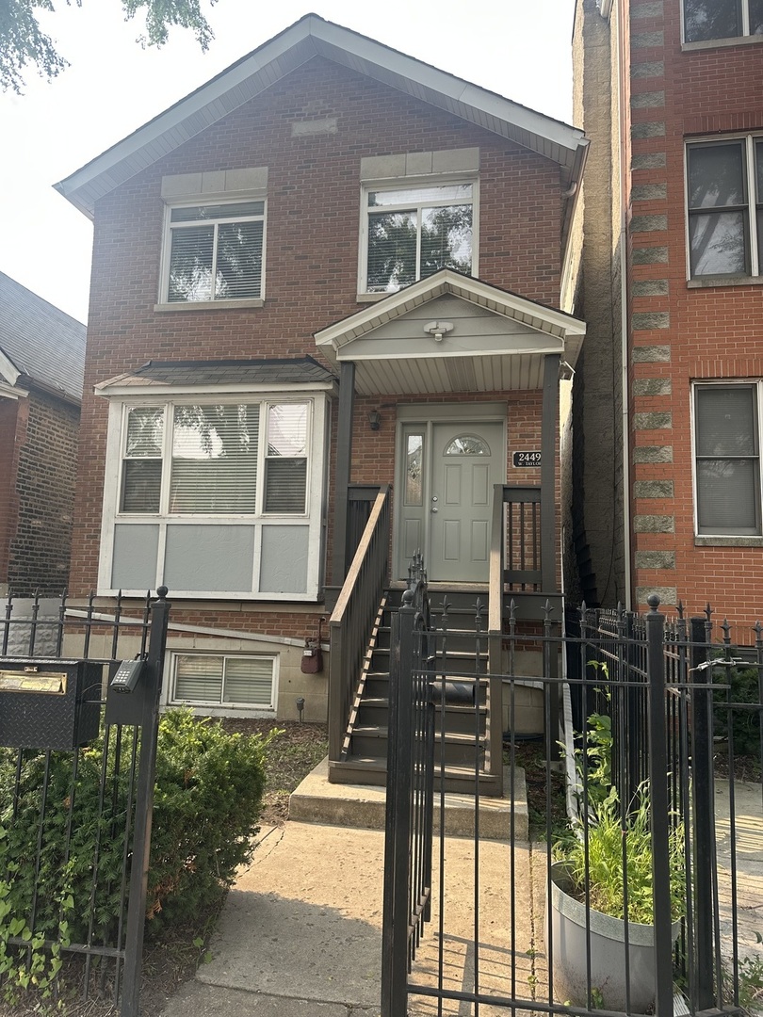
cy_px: 508
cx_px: 382
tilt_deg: +6.7
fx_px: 705
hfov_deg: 56.8
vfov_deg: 71.6
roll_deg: -1.8
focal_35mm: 24
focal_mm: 6.86
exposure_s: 1/580
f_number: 1.78
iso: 80
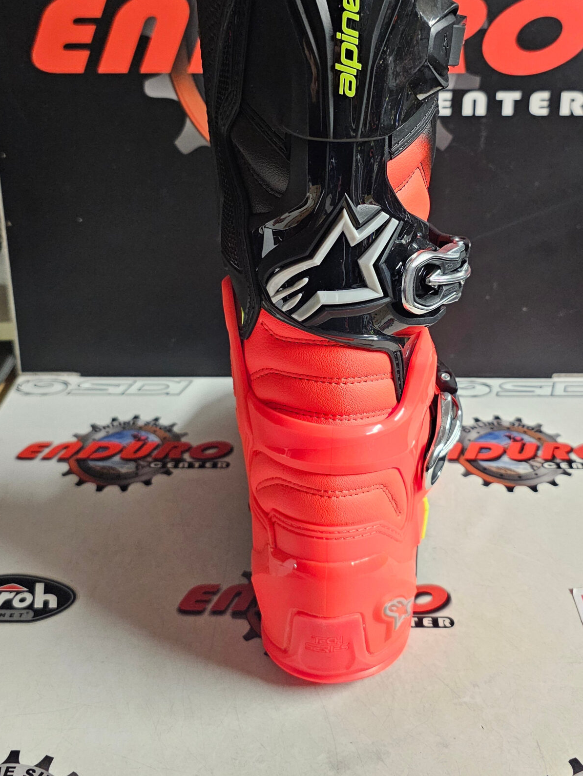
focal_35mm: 37
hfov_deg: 38.7
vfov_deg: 49.7
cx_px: 313
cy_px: 298
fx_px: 831
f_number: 1.7
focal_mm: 6.3
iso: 800
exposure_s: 1/100
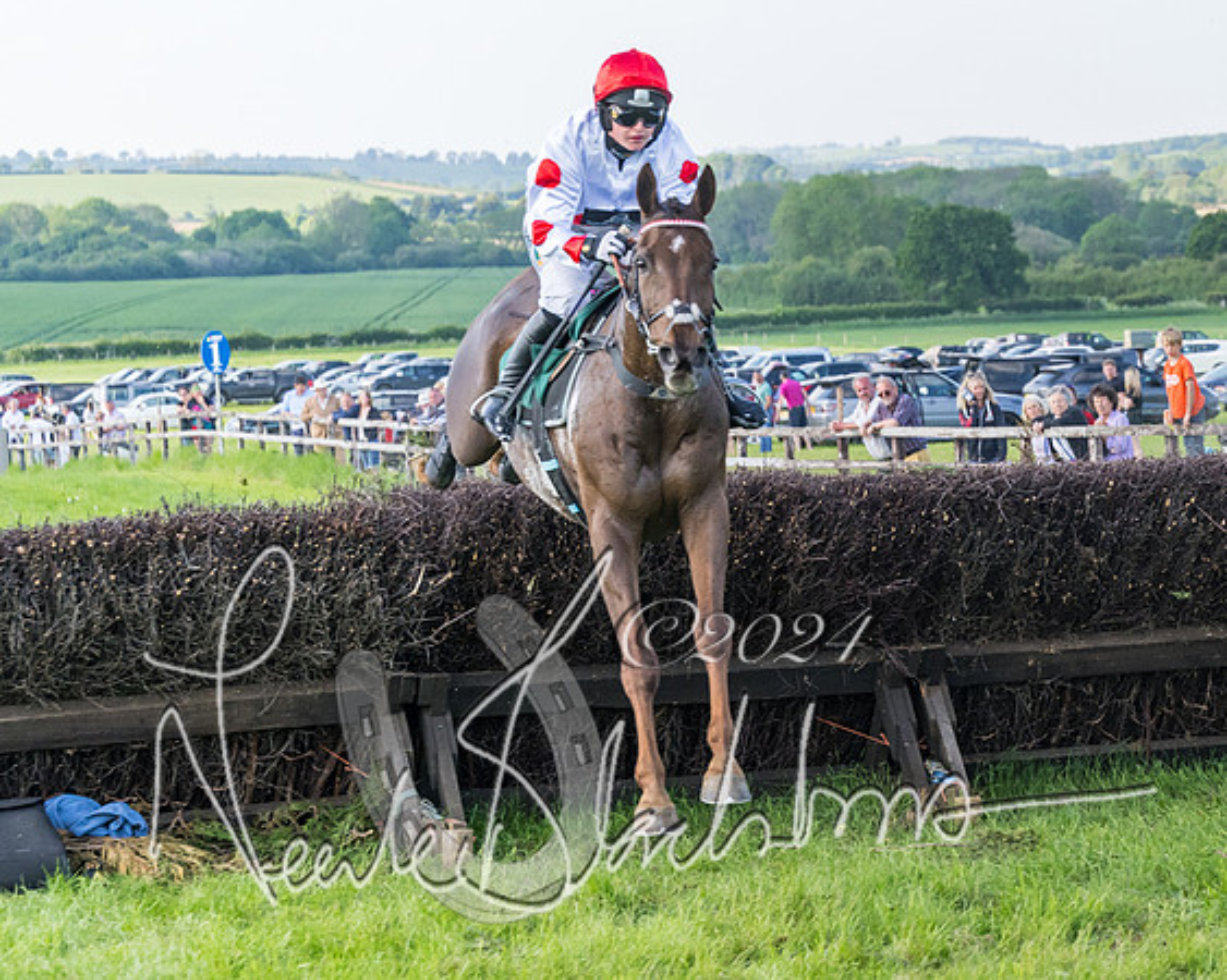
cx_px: 1193
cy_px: 466
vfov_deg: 11.9
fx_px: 4687
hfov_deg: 14.7
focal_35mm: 129
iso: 800
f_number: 4
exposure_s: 1/2500
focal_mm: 70
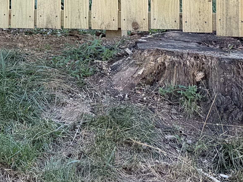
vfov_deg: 12.0
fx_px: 835
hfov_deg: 16.0
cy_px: -64
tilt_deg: +2.2
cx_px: -30
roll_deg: +0.9
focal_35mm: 119
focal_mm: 6.76
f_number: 1.78
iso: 80
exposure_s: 1/547
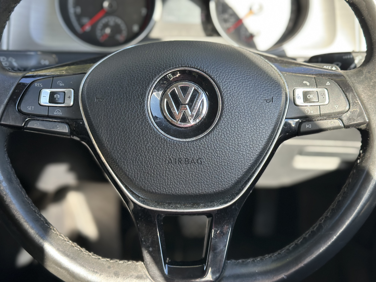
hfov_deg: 39.7
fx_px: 521
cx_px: 188
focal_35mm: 48
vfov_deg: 30.3
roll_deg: -1.4
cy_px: 141
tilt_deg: -29.3
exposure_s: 1/171
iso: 100
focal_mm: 6.86
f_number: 1.78
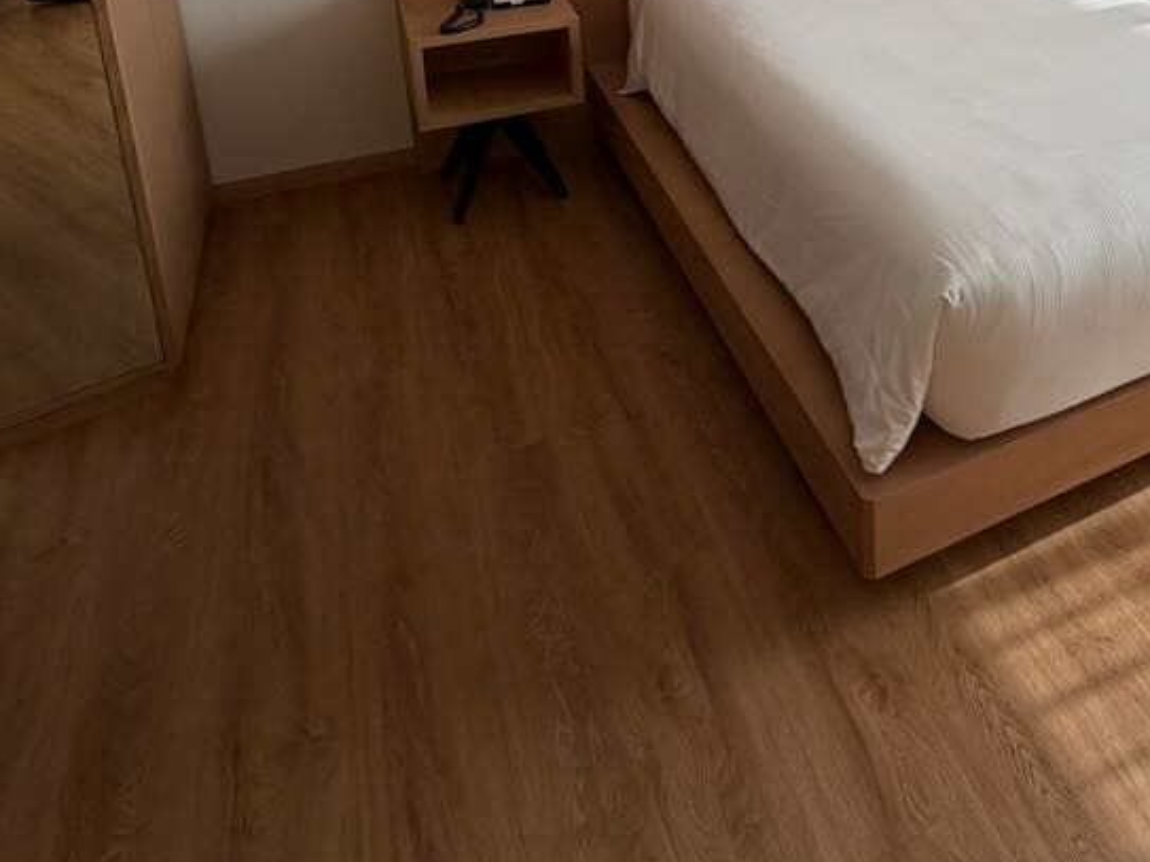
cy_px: -64
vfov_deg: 36.9
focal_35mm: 33
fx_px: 1096
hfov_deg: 50.6
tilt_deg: -16.0
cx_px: 983
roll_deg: -1.0
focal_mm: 2.22
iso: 50
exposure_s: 1/502
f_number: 2.2
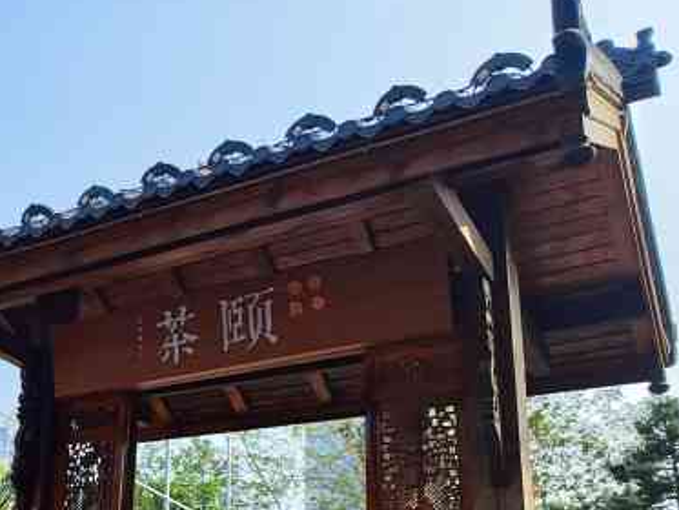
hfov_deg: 39.9
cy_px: 438
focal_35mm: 45
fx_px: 883
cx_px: 109
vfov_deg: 31.0
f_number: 1.65
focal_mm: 5.26
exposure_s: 1/1000
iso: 50
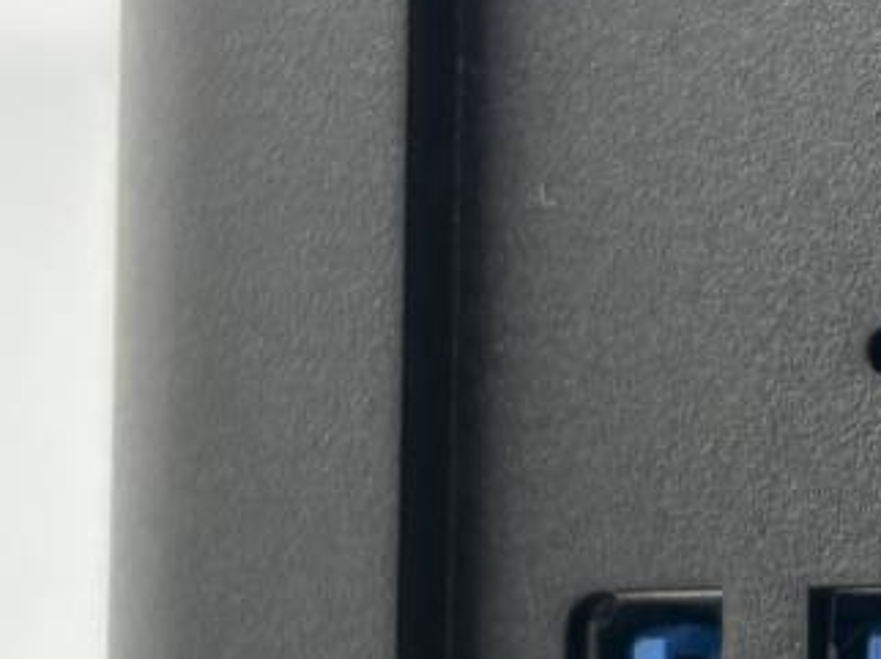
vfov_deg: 7.6
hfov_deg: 10.0
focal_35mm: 194
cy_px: 539
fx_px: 4934
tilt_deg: +5.2
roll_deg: +0.4
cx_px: 1204
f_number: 1.6
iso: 100
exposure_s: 1/125
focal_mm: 5.96
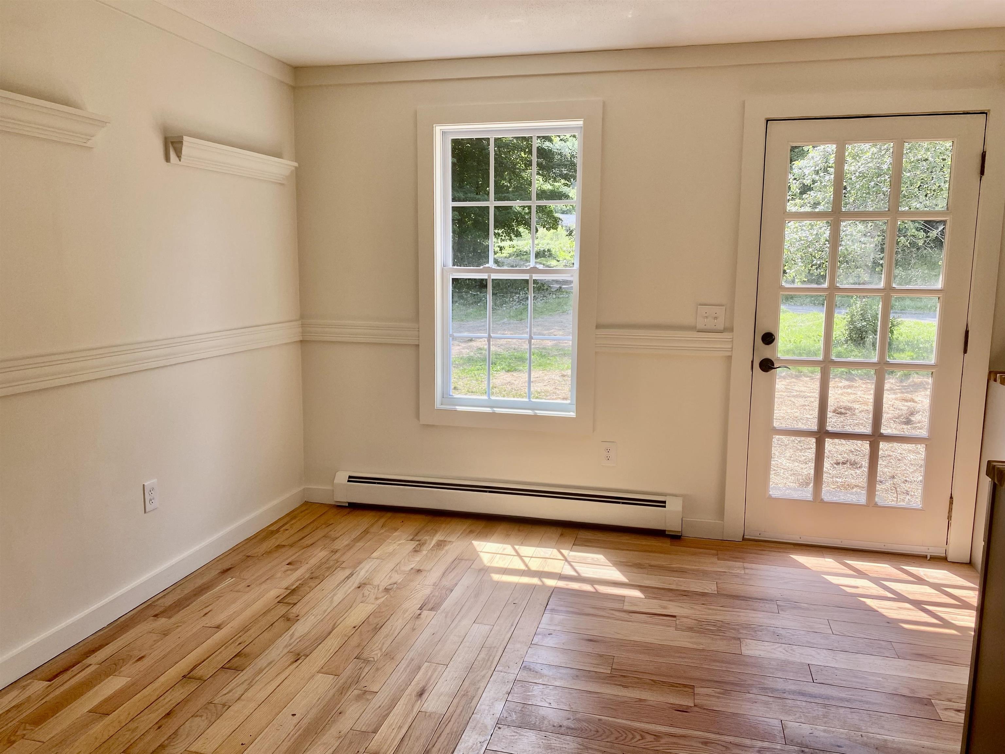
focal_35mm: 26
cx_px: 502
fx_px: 755
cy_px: 377
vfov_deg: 53.1
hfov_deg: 67.3
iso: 32
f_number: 1.8
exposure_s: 1/199
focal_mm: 4.25
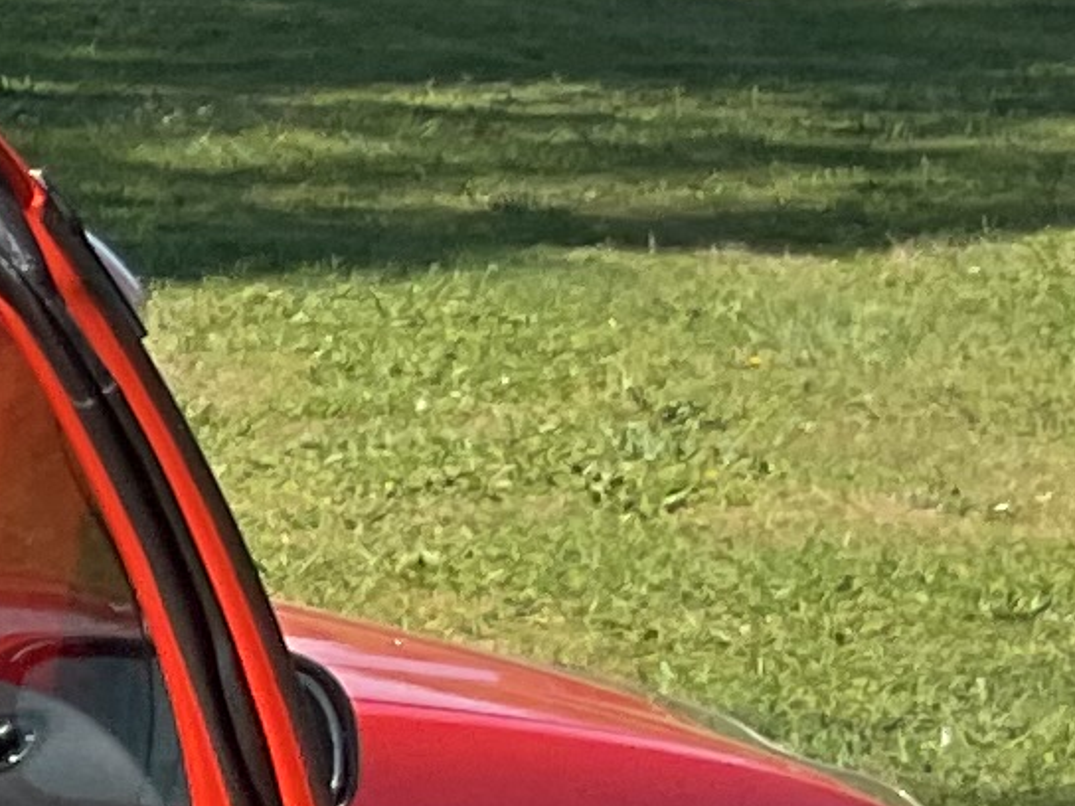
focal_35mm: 215
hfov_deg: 7.8
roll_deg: -0.5
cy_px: 1239
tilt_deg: -14.0
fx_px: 6677
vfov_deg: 6.8
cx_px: -2308
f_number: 1.8
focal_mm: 3
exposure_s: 1/540
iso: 16
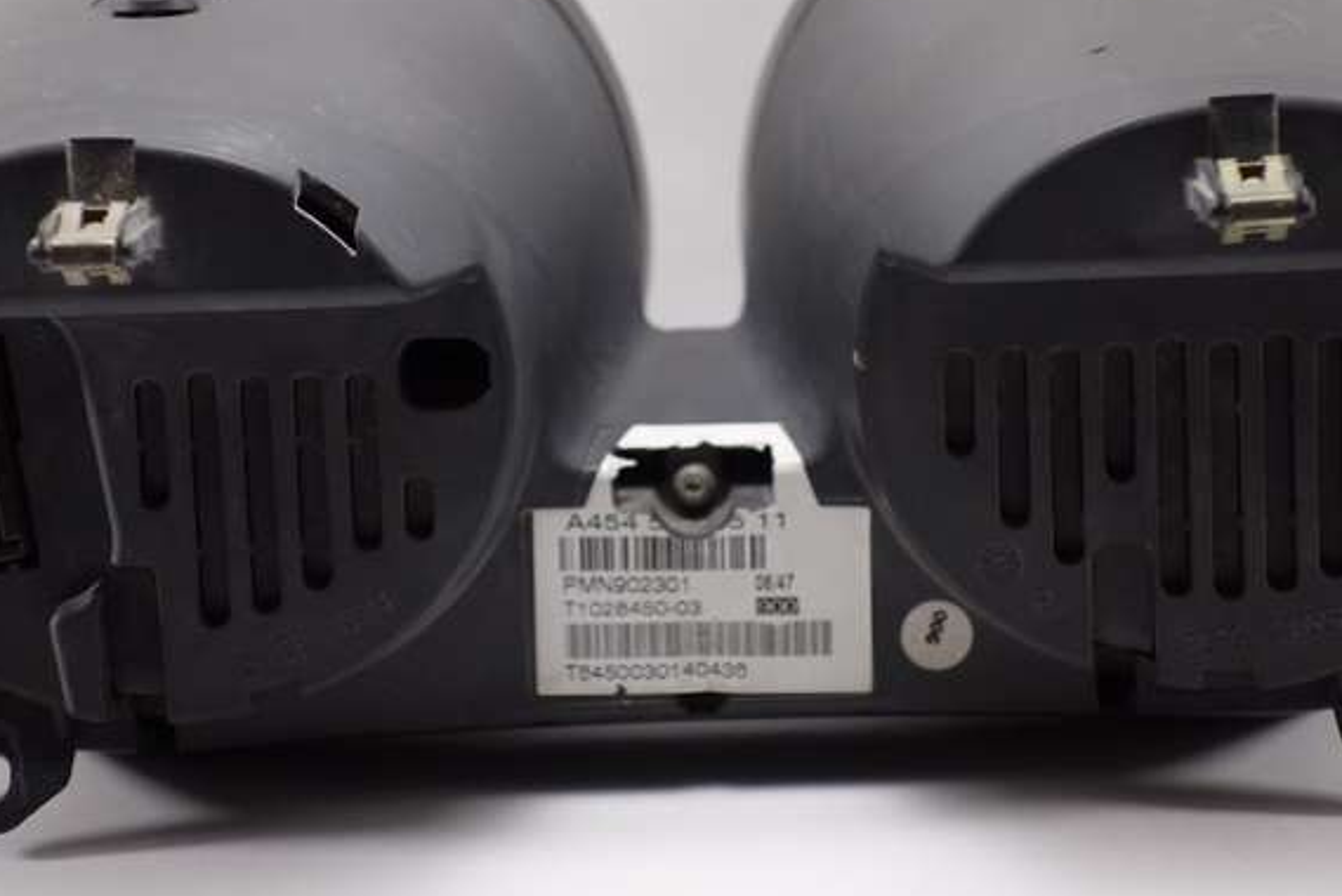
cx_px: 689
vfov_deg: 11.3
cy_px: 383
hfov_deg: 16.9
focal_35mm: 121
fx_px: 4513
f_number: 4.5
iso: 500
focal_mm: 31.15
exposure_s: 1/100
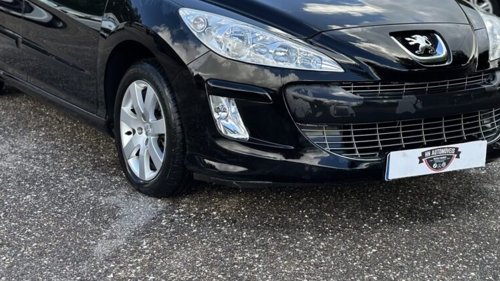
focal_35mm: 71
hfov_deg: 29.7
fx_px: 941
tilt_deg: -6.4
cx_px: 251
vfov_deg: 16.8
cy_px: 52
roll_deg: +0.1
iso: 80
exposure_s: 1/1000
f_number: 1.78
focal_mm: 6.86
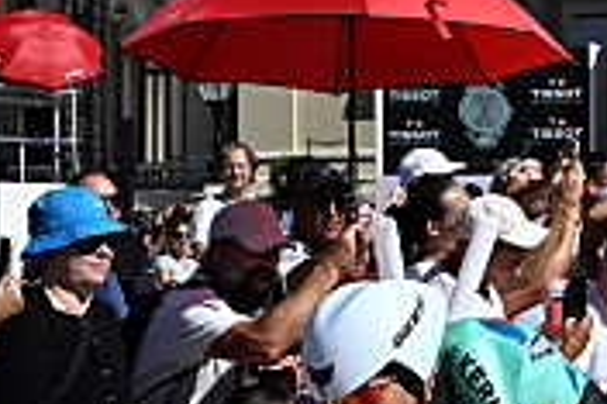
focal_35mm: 143
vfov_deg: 9.5
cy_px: 60
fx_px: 2407
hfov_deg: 13.8
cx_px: 783
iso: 250
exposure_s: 1/2000
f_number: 6.3
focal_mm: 24.5
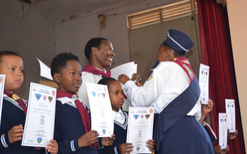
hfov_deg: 29.6
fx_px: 468
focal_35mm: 70
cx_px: 124
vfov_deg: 18.7
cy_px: 77
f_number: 5.3
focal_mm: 45
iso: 1000
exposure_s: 1/60
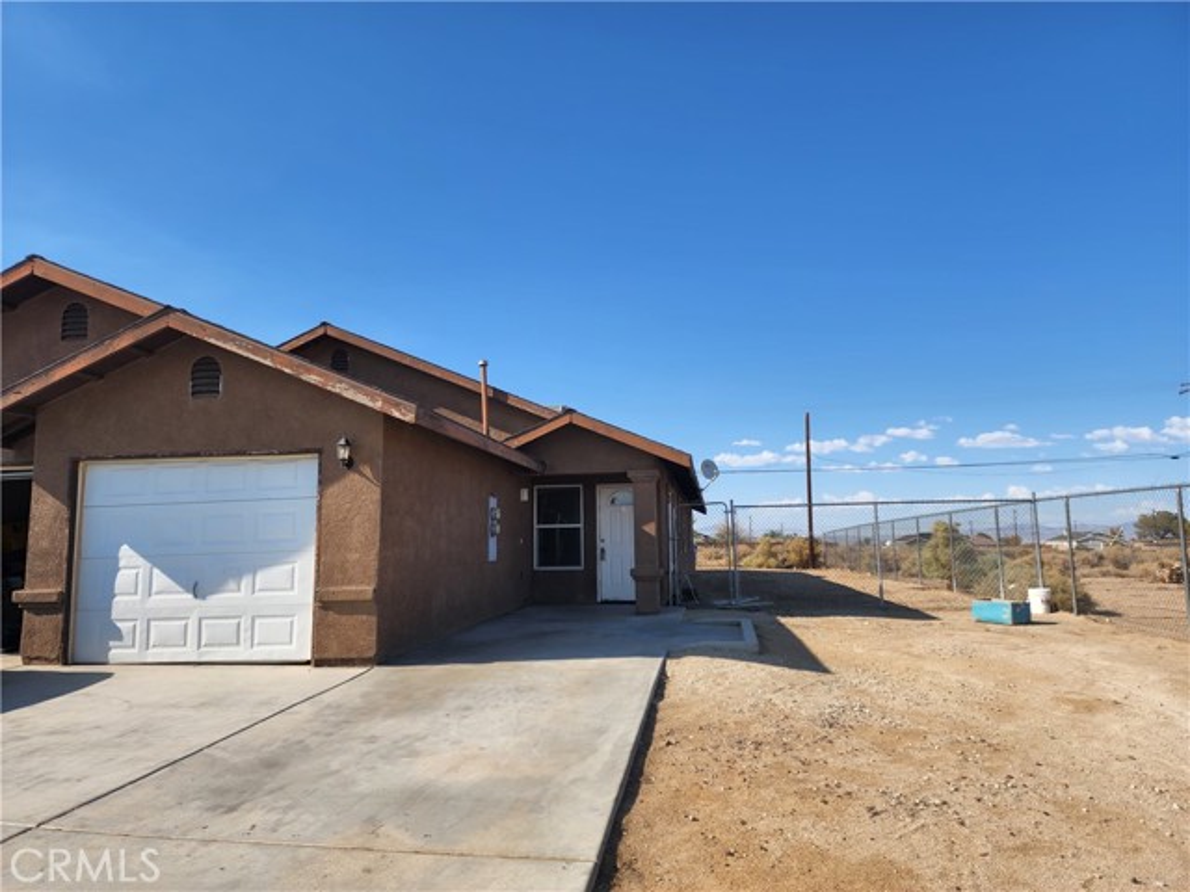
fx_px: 791
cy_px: 446
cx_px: 595
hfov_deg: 73.9
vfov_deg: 58.9
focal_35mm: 23
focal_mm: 6.4
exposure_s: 1/968
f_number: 1.8
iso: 12
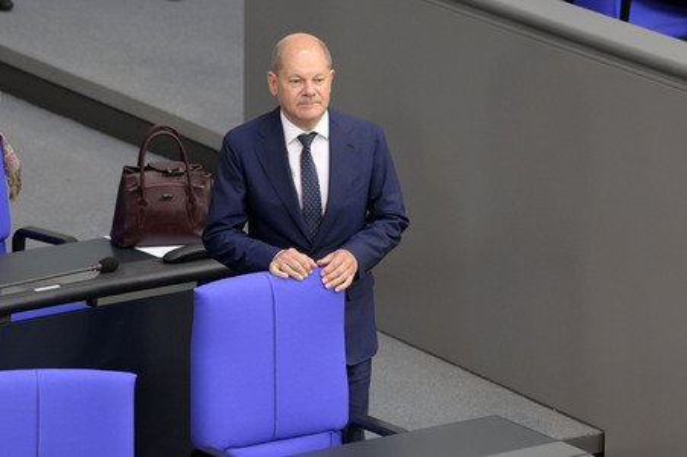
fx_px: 4958
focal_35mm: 260
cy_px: 228
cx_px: 344
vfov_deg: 5.3
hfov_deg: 7.9
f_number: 5.6
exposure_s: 1/250
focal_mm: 260
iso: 8000
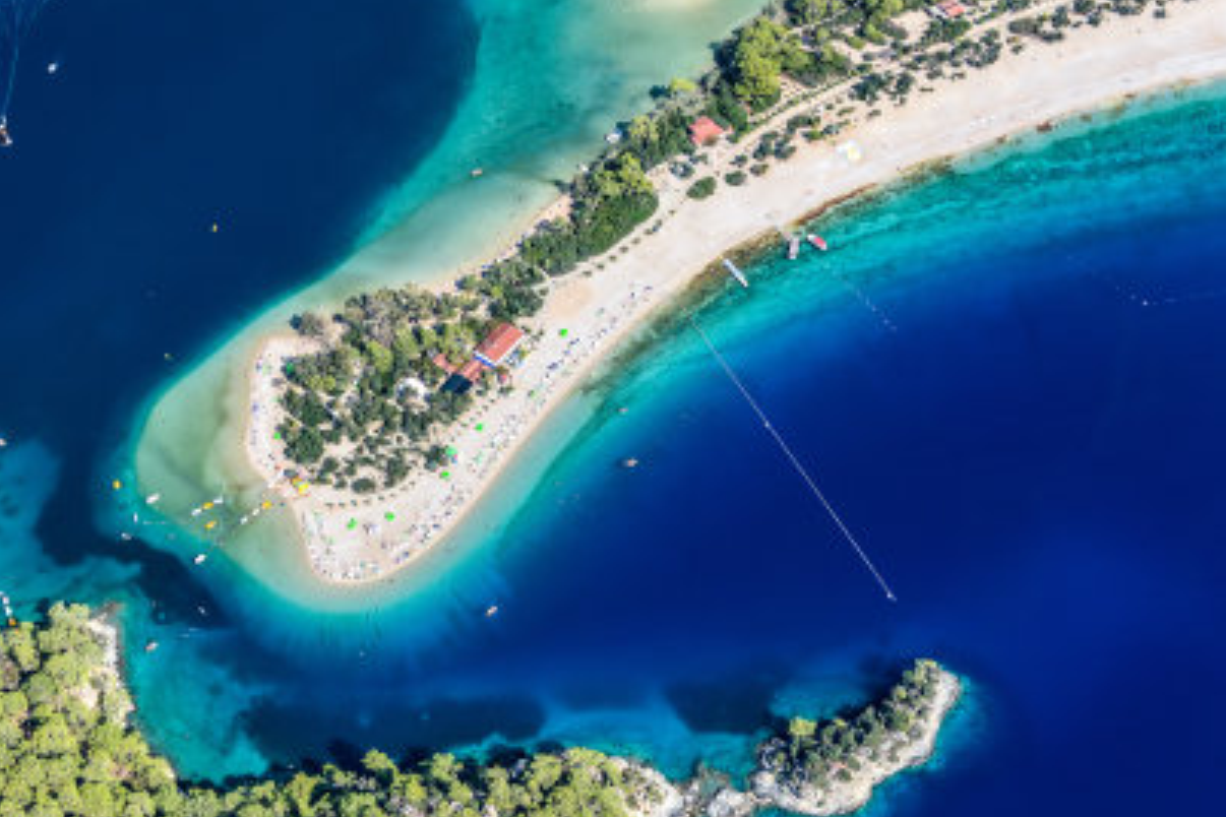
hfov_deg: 31.2
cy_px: 341
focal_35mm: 64
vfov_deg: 21.2
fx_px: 2179
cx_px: 415
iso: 200
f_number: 7.1
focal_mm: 42
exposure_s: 1/160
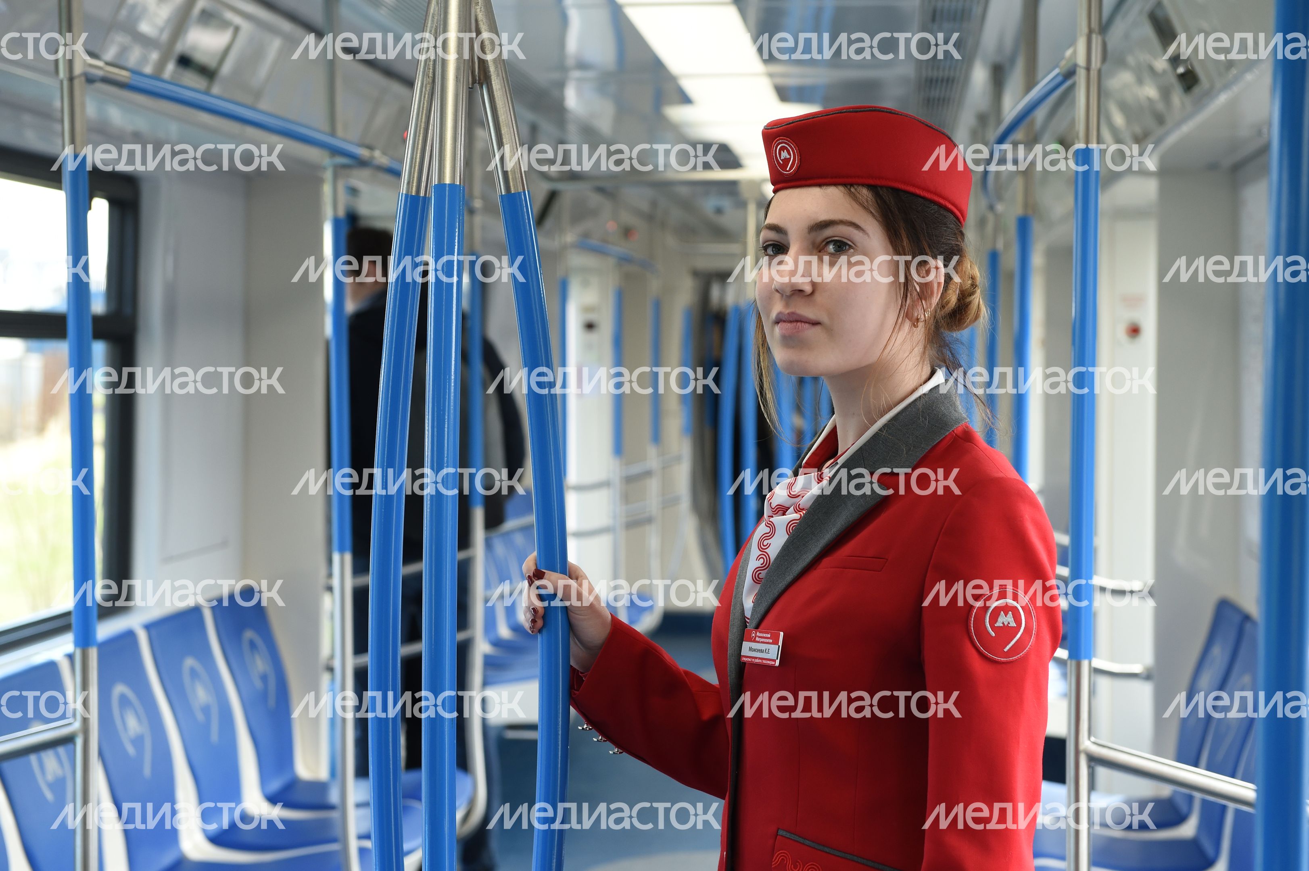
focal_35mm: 70
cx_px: 654
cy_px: 436
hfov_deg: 28.9
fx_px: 2544
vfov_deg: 19.4
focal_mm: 70
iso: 1000
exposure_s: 1/320
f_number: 5.6
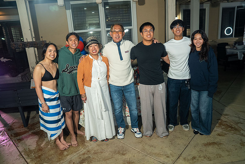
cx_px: 122
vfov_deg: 53.2
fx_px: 163
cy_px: 82
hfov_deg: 73.7
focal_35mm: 24
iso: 640
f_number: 3.5
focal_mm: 24
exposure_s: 1/160
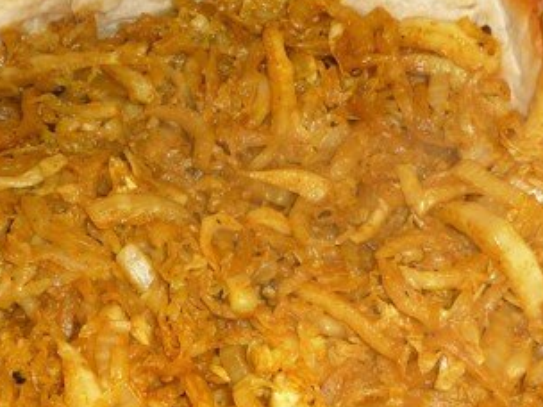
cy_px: 382
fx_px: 925
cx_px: 246
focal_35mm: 59
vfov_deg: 24.0
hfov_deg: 32.7
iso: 100
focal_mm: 4.7
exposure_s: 1/30
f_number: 3.3
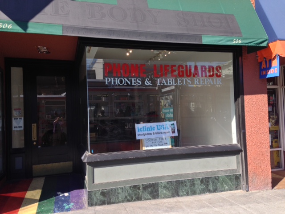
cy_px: 107
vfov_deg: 42.9
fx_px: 272
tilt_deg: -0.4
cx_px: 142
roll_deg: +2.3
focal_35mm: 33
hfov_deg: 55.4
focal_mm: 4.12
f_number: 2.4
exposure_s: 1/324
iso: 50
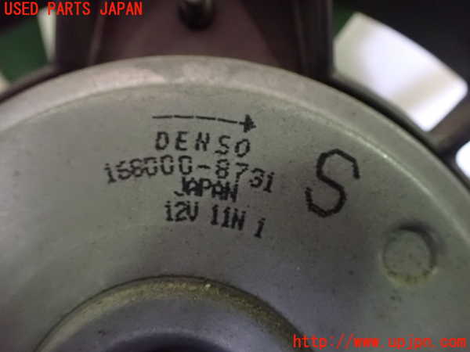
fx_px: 407
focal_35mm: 30
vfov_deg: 46.8
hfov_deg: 60.0
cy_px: 176
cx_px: 235
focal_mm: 5.4
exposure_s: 1/25
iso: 1600
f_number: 2.3
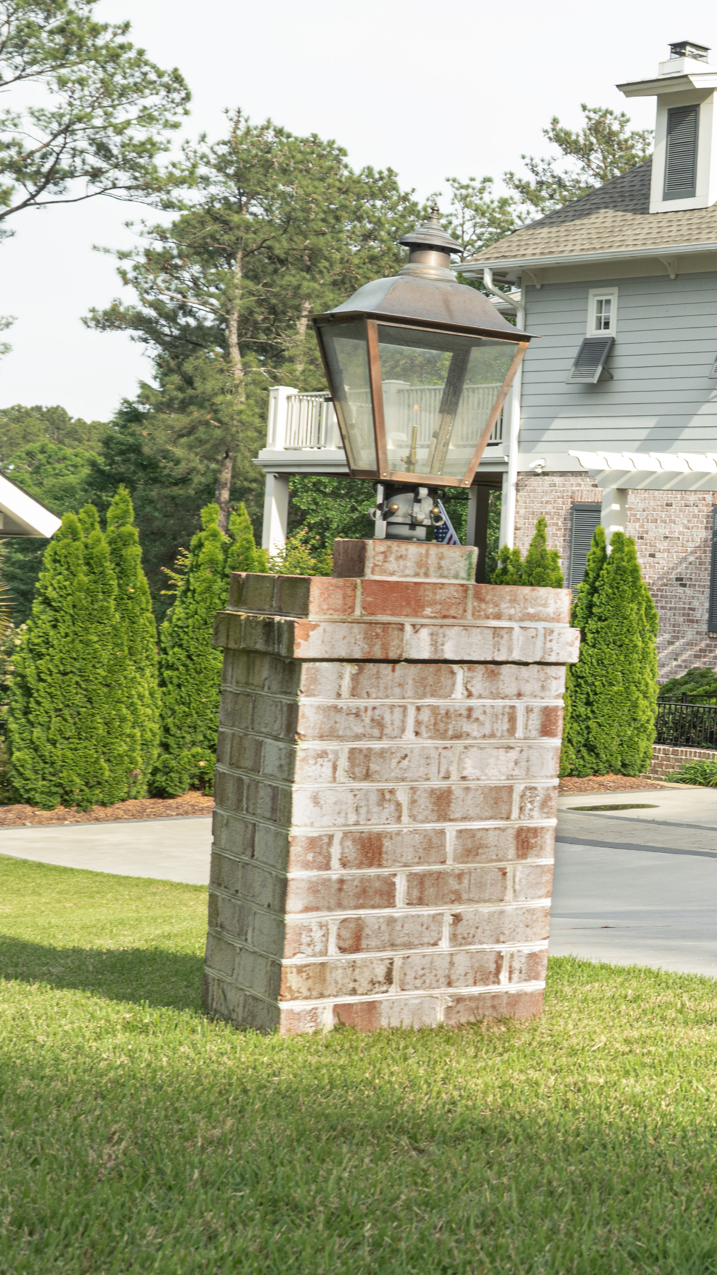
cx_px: 1464
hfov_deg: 15.5
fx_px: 2062
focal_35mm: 61
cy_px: 568
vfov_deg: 34.3
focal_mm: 24
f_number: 5.6
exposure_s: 1/125
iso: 200
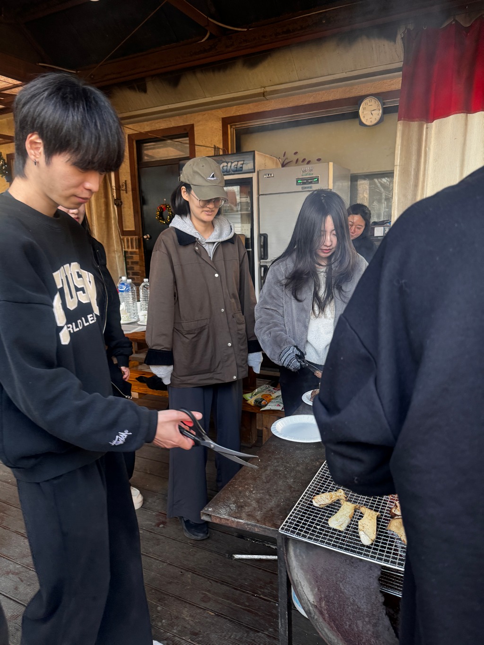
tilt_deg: -11.9
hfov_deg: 56.8
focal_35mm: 24
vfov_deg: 71.6
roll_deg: -1.8
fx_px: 447
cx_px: 242
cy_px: 322
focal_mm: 6.76
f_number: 1.78
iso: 200
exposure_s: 1/116
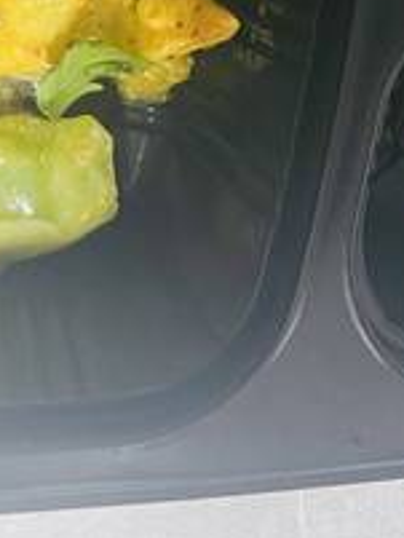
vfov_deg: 18.0
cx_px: 281
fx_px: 1477
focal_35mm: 95
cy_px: -306
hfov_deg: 15.5
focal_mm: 5.7
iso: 400
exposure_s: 1/33
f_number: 1.5
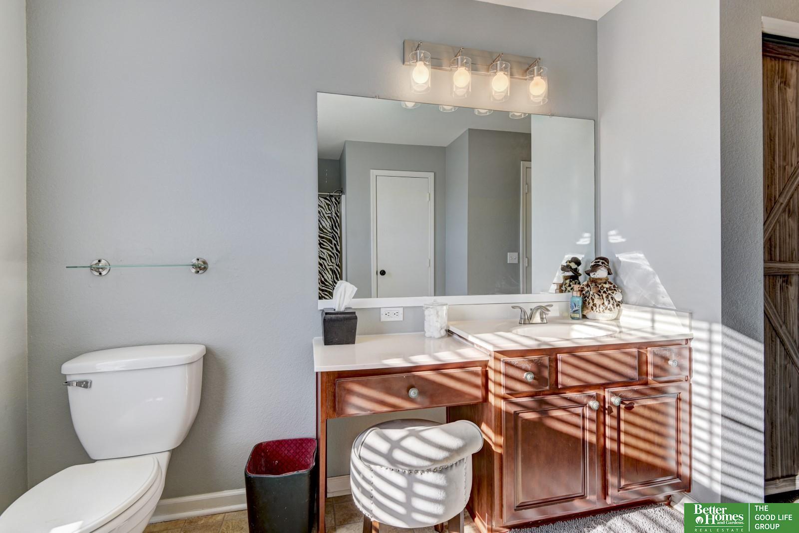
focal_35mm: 24
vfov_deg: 53.2
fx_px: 533
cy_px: 266
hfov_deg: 73.7
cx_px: 400
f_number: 8
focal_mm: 24
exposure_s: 1/160
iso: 400
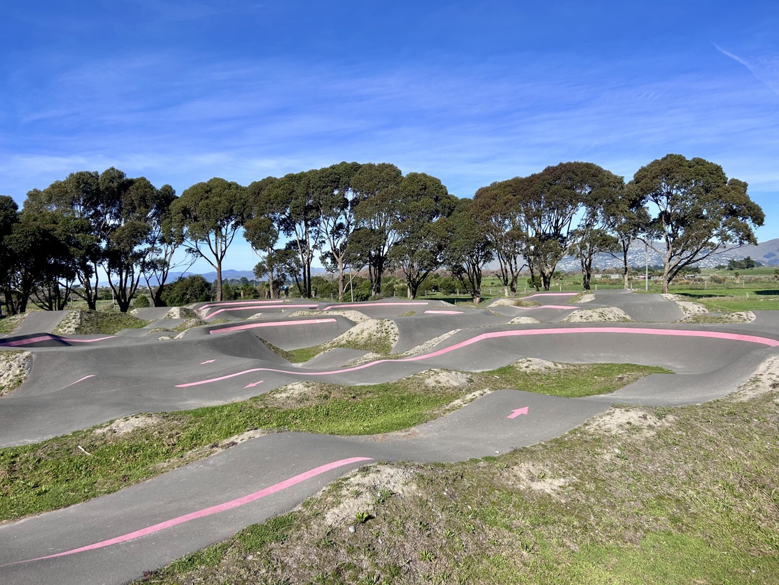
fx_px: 585
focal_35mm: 26
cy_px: 292
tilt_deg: -1.0
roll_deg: +2.3
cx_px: 390
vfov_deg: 53.1
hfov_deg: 67.3
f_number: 1.5
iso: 50
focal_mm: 5.7
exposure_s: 1/4444
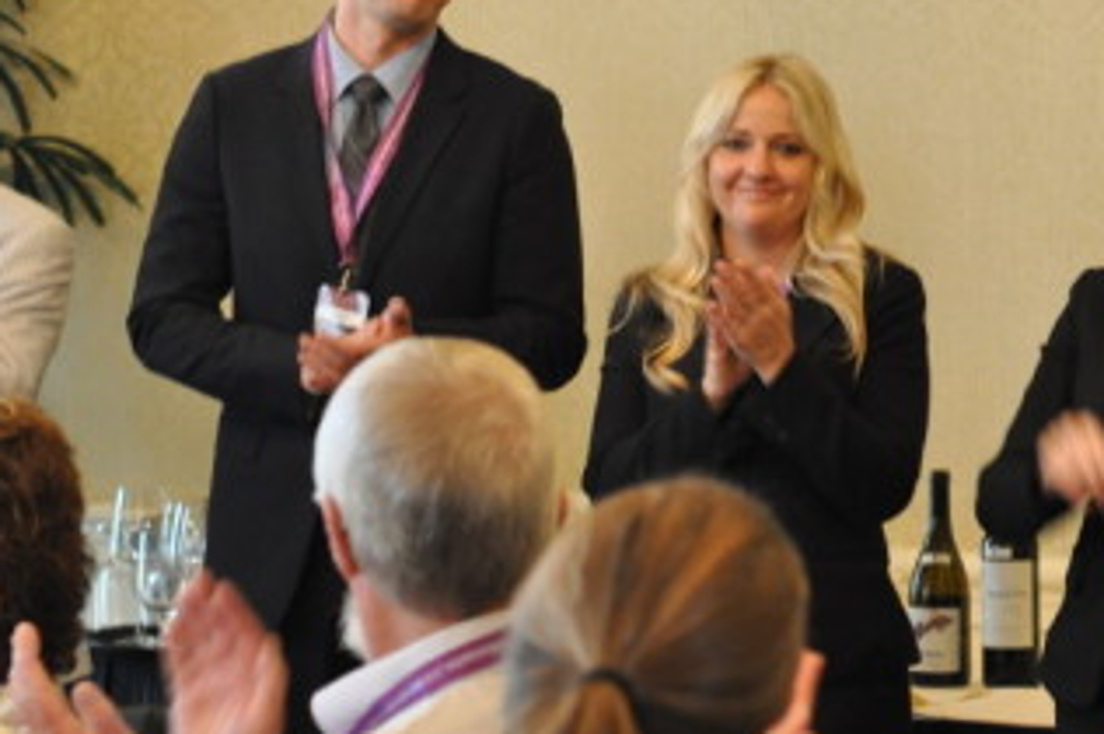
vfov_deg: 9.3
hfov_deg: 14.0
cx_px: 734
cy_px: 246
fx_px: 4503
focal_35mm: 147
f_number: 2.8
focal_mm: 50
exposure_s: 1/30
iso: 1100
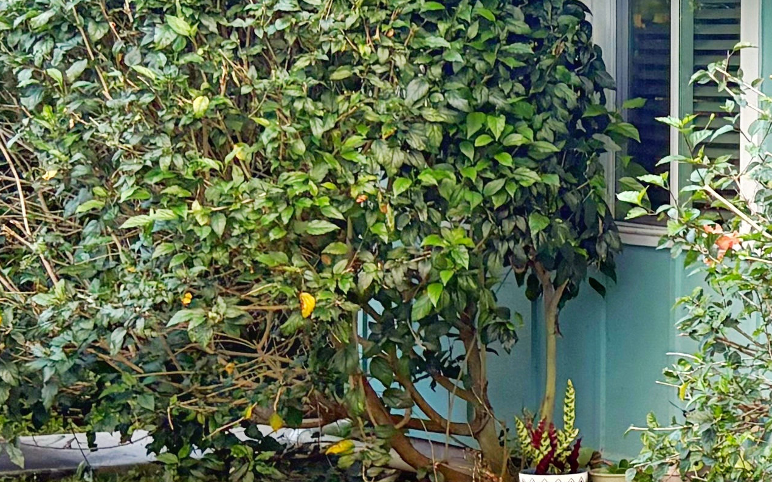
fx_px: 2608
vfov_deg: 10.6
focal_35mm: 124
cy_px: 300
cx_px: 1389
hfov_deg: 14.7
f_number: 1.6
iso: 125
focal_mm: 5.96
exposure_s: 1/184
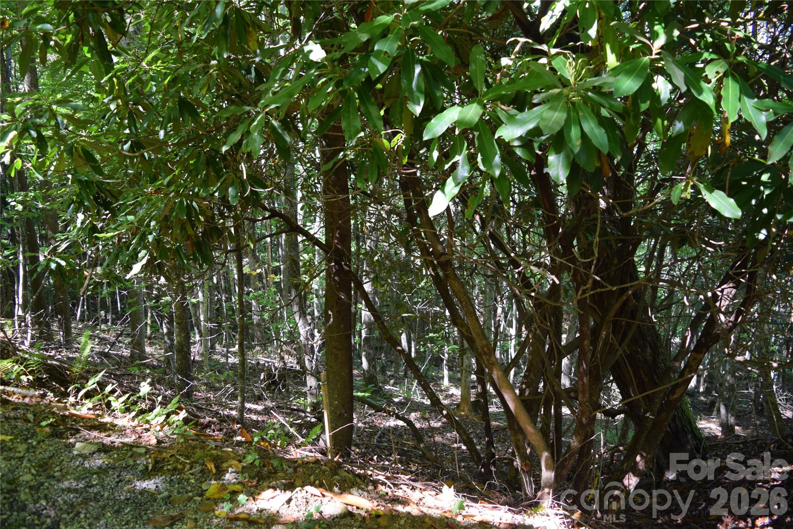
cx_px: 396
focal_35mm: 27
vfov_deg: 47.9
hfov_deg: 67.4
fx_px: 595
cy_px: 264
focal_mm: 18
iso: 500
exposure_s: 1/60
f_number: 4
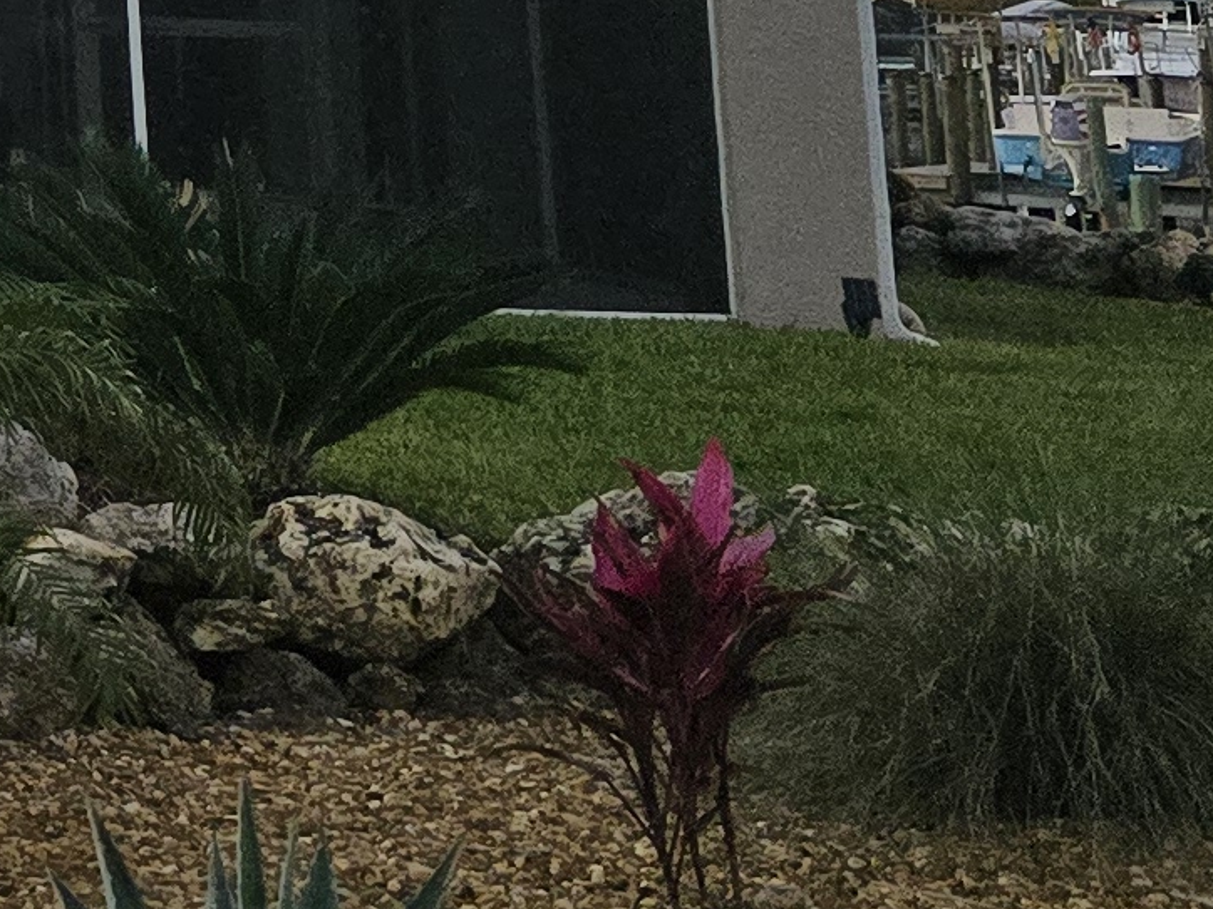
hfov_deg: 12.6
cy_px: -830
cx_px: -1578
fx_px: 4450
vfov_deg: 10.8
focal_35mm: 127
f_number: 1.7
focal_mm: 6.3
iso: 160
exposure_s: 1/180
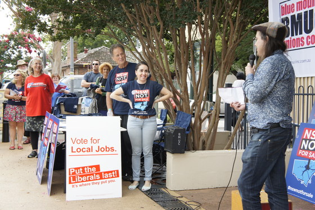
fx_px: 459
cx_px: 158
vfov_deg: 25.7
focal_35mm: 52
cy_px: 105
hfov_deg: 37.9
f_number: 5.6
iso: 200
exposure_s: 1/160
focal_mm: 35
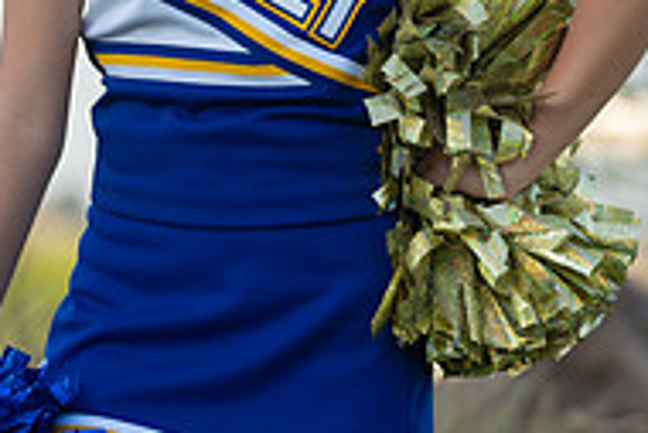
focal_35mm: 354
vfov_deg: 3.9
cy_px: -49
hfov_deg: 5.8
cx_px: 205
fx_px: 6377
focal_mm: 116
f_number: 2.8
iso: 100
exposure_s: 1/400
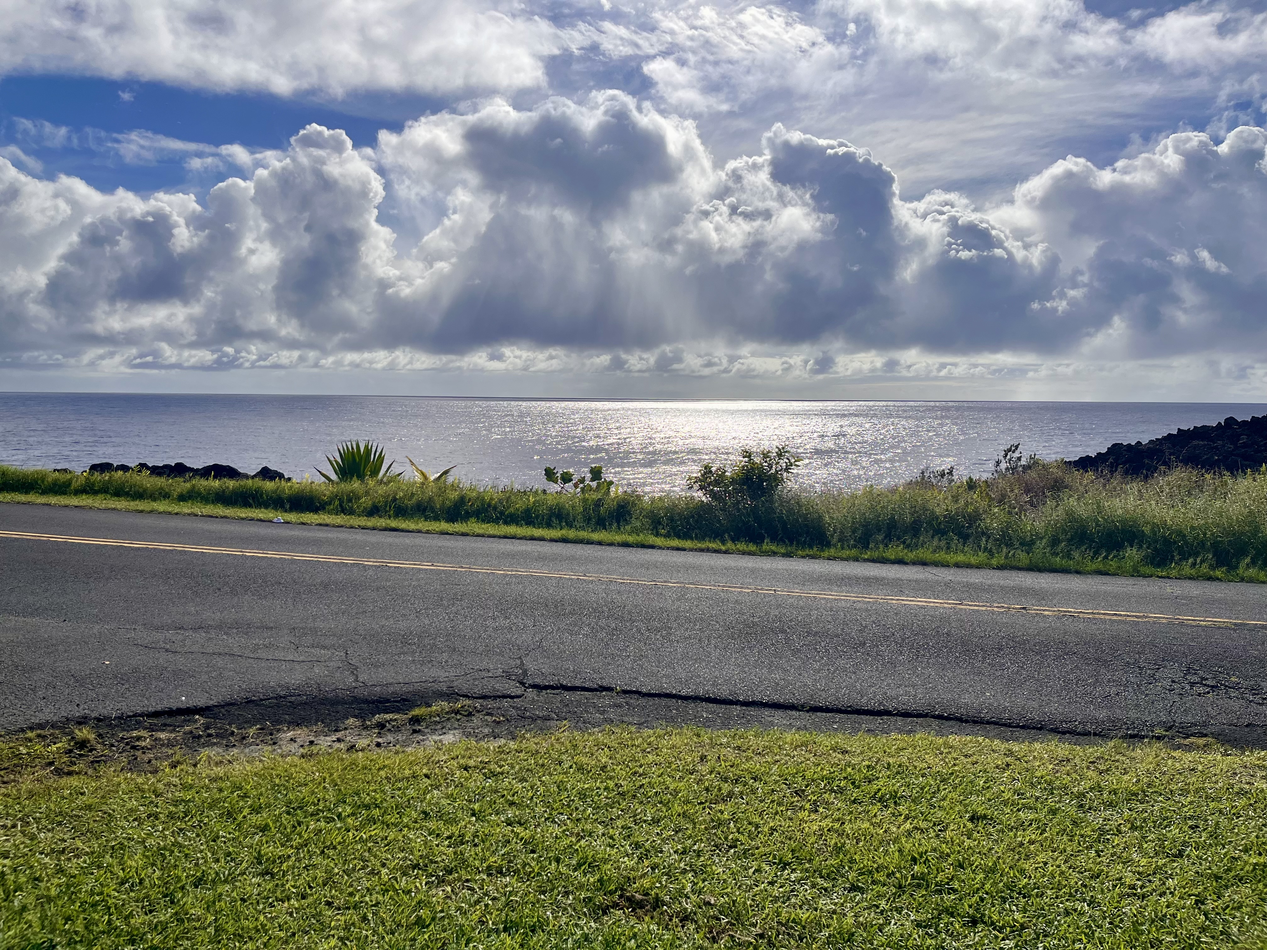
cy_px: 475
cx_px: 634
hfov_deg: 67.3
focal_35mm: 26
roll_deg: -0.1
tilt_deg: -4.6
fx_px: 952
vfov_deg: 53.1
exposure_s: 1/17241
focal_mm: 5.1
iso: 50
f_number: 1.6
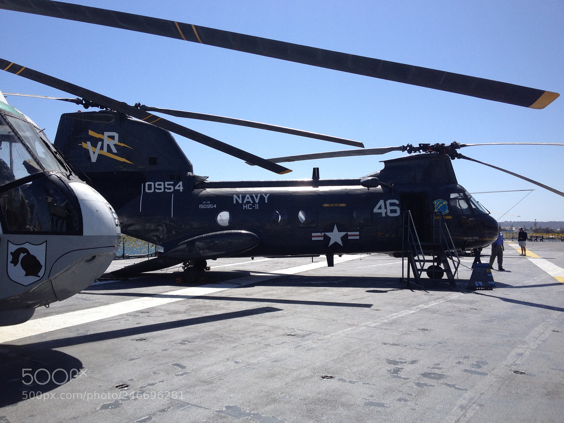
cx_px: 282
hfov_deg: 52.6
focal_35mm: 35
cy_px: 212
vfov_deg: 40.7
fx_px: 570
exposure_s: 1/2304
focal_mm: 4.28
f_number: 2.4
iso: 50
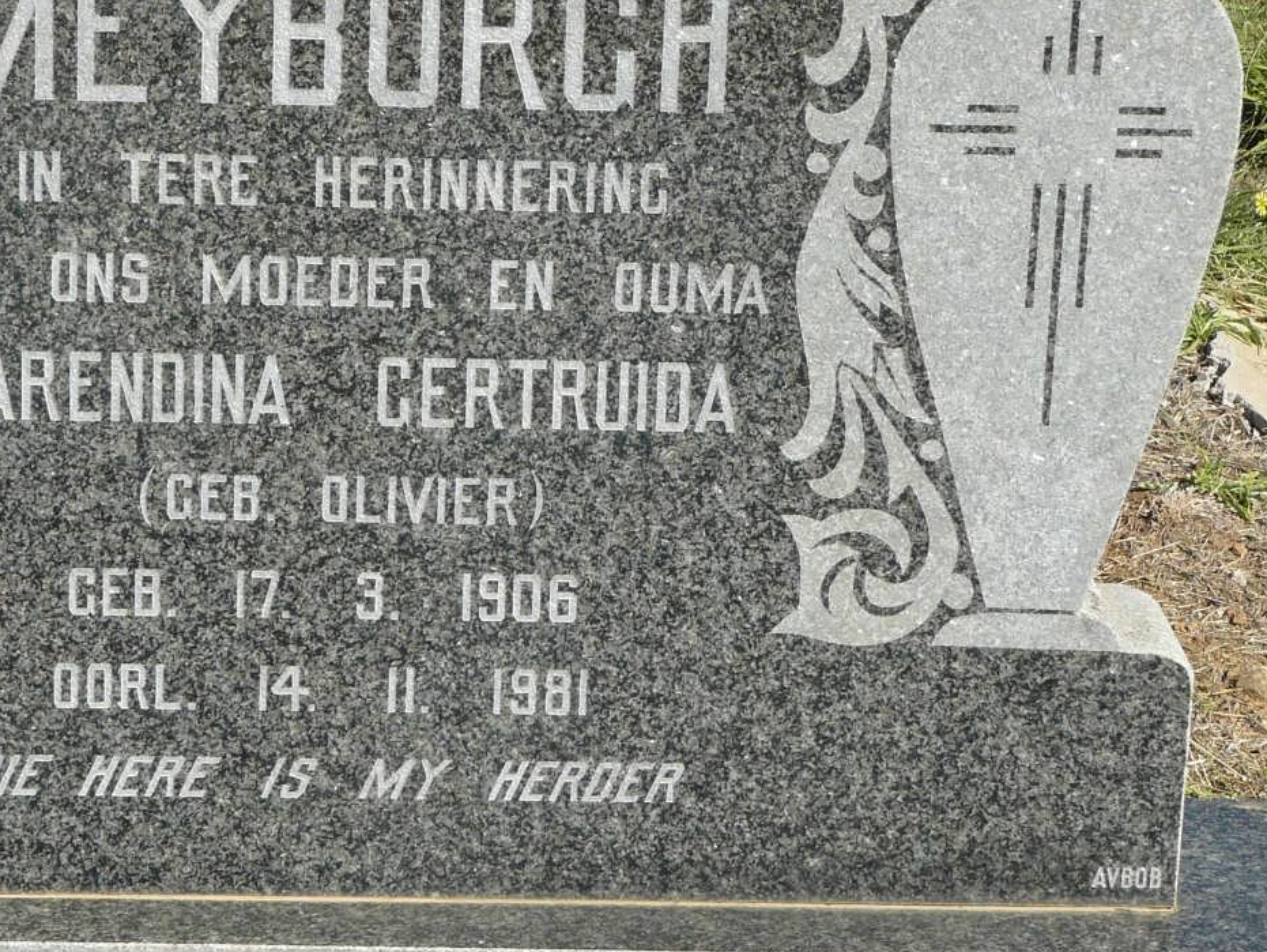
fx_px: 4907
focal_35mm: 134
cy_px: 458
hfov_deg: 14.7
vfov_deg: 11.1
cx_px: 498
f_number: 5.6
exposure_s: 1/320
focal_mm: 14.5
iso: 100
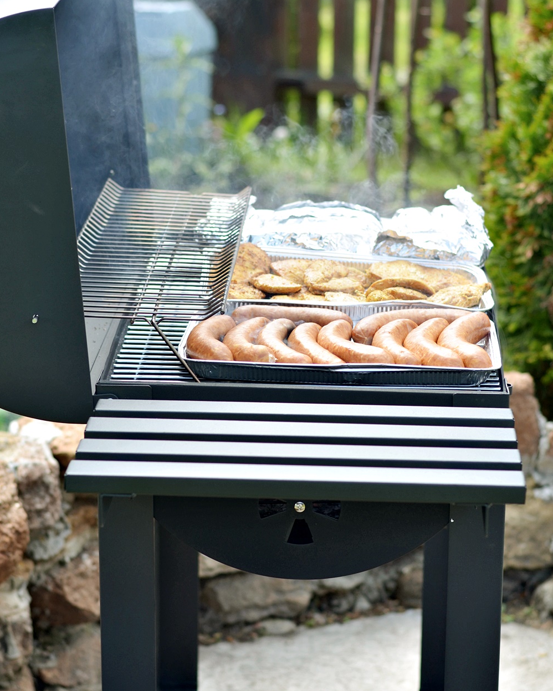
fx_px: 2087
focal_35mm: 102
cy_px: 322
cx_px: 285
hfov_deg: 15.1
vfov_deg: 18.8
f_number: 2.8
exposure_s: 1/320
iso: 100
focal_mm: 50
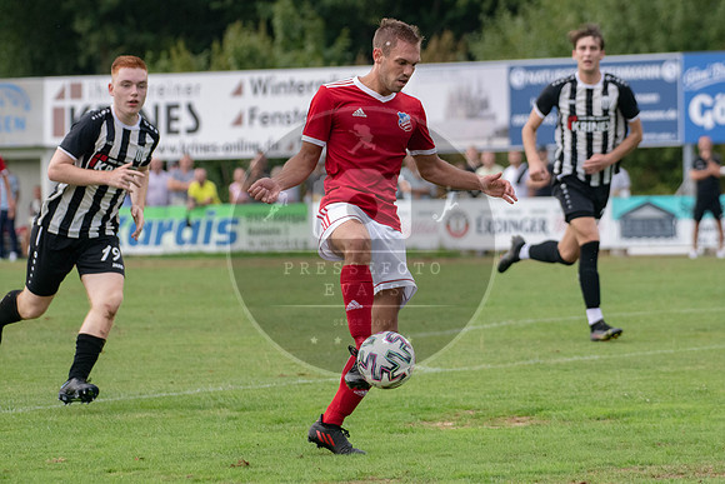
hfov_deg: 7.9
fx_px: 5264
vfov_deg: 5.3
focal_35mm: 261
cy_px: 222
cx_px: 471
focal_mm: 200
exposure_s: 1/1600
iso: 1600
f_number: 5.6
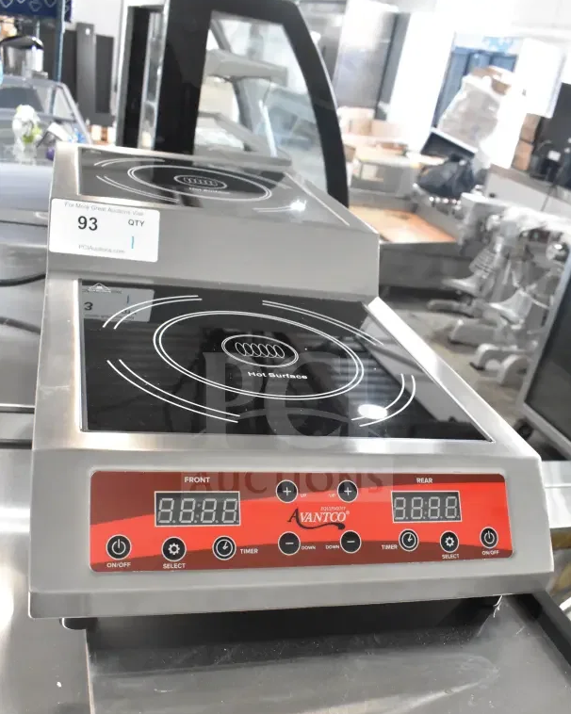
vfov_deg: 52.5
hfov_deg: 43.3
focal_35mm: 34
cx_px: 286
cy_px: 427
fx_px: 719
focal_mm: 20
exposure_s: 1/160
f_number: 7.1
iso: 6400
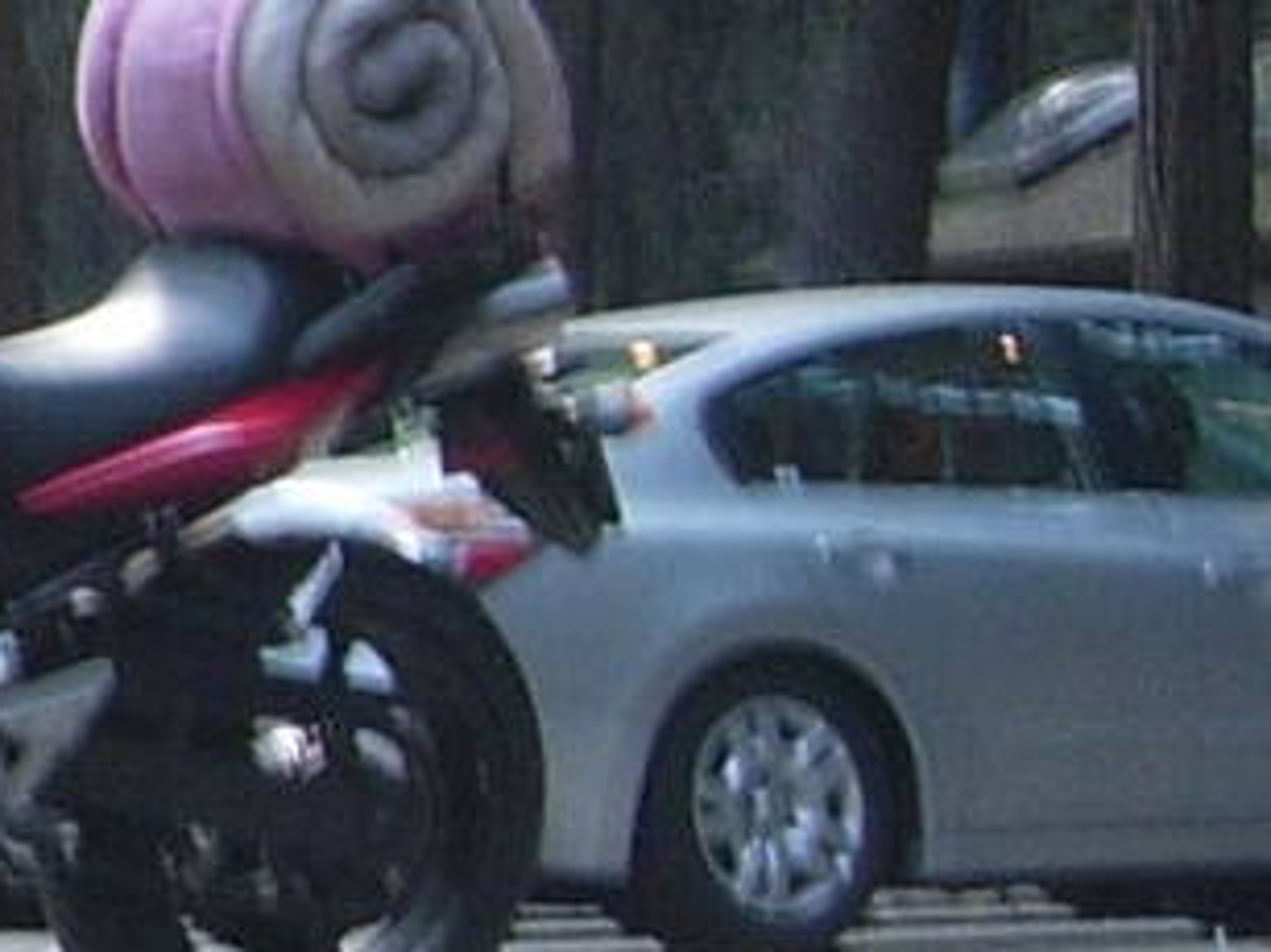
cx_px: -2339
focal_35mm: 267
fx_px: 9800
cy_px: -306
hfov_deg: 6.8
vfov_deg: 5.5
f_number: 2.9
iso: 86
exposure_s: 1/32.9
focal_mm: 8.5
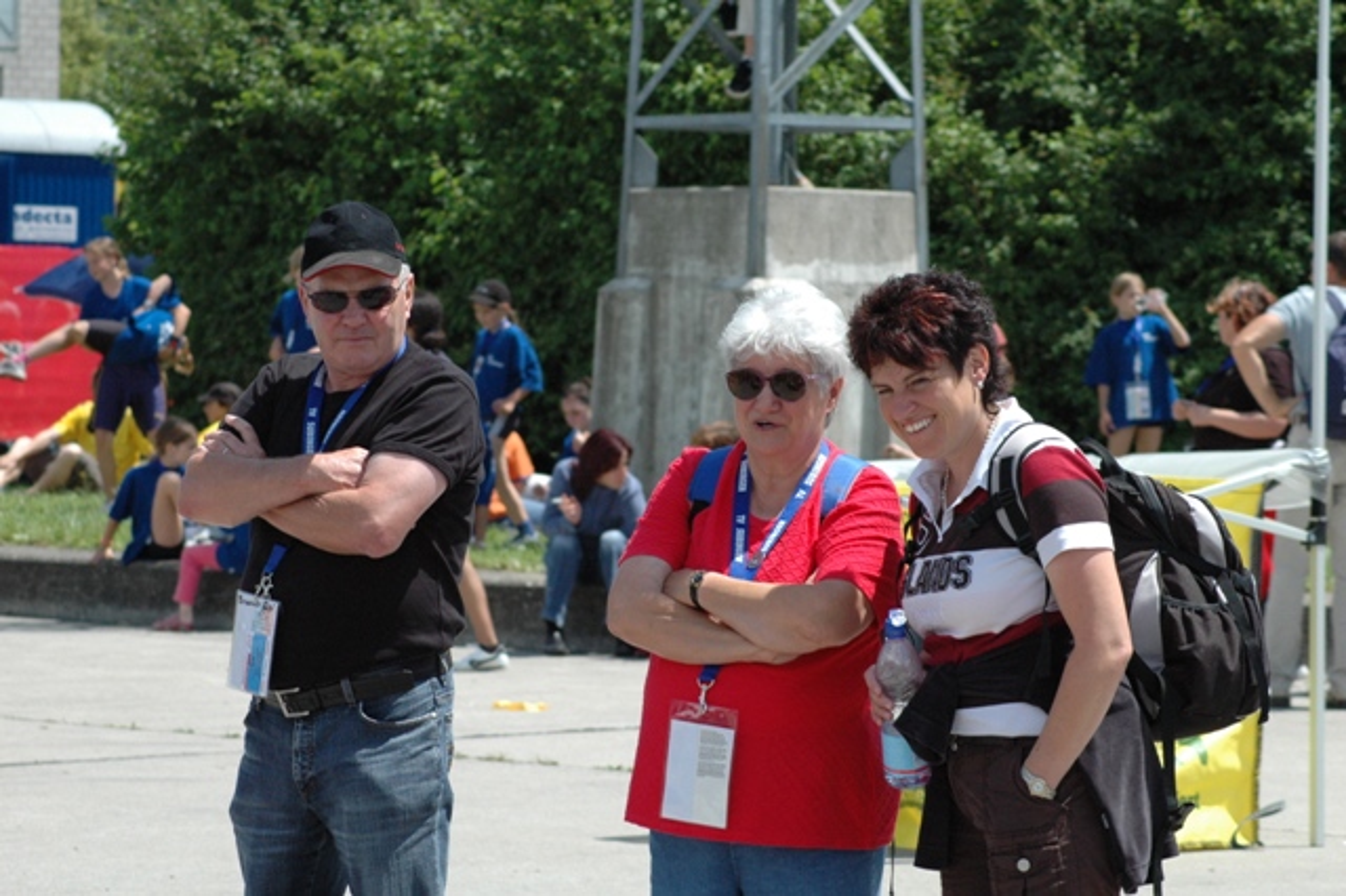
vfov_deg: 8.2
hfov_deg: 12.2
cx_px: 673
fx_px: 6278
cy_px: 448
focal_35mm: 168
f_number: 8
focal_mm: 112
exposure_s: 1/1000
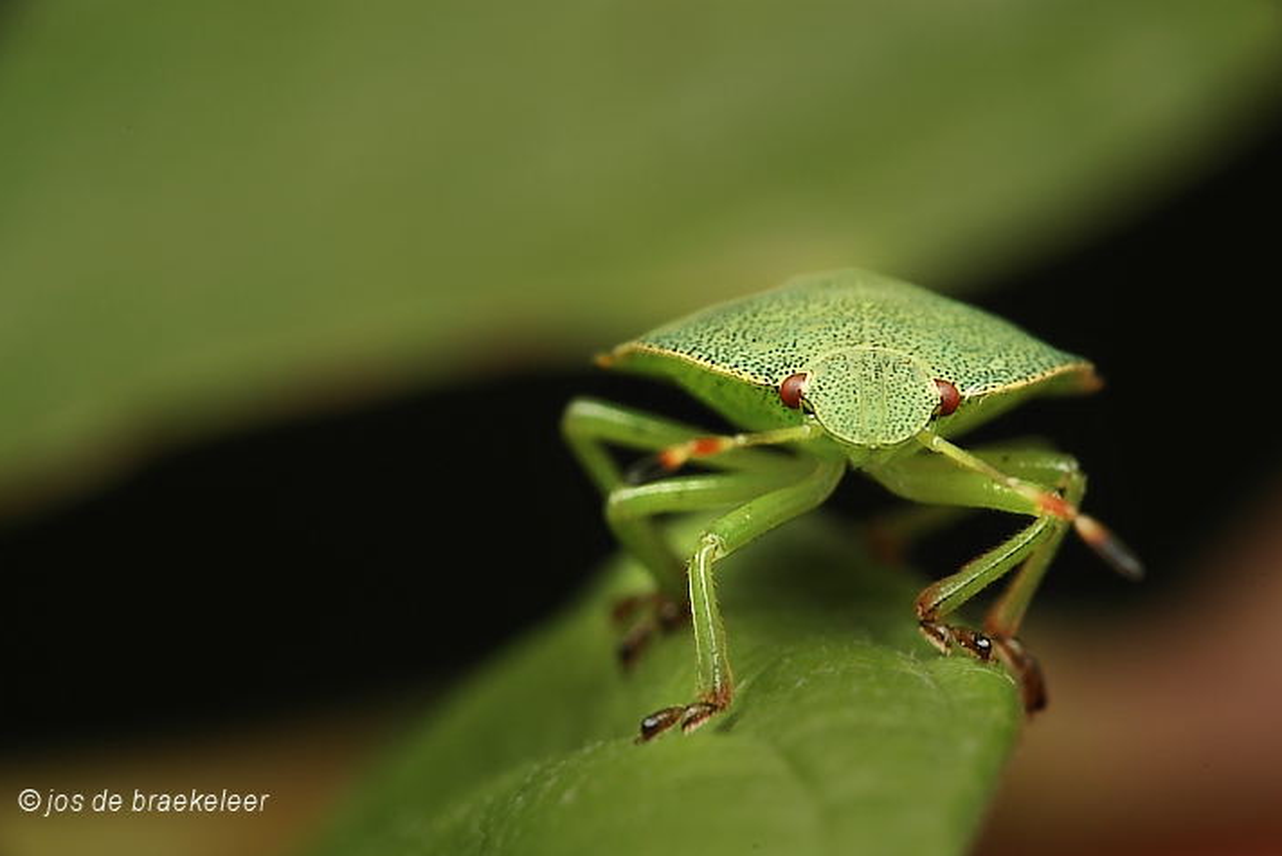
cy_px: 428
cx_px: 637
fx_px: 3348
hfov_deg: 21.7
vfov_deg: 14.6
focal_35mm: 94
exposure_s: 1/60
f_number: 22
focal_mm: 62
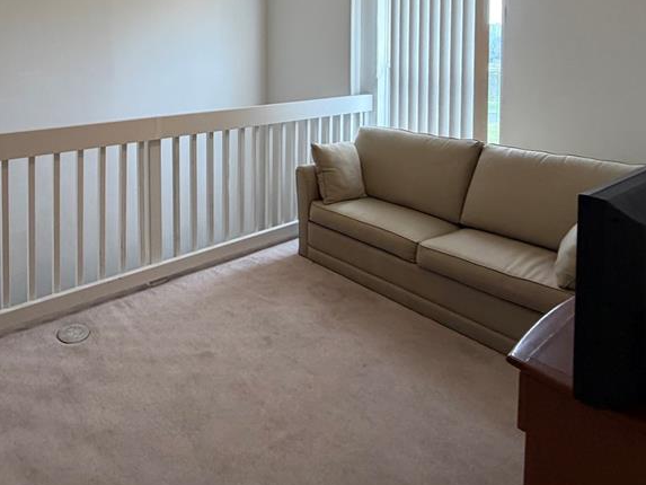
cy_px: 68
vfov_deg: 50.0
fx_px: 467
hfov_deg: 65.1
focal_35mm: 25
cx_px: 160
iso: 250
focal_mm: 2.22
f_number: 2.2
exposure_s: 1/121
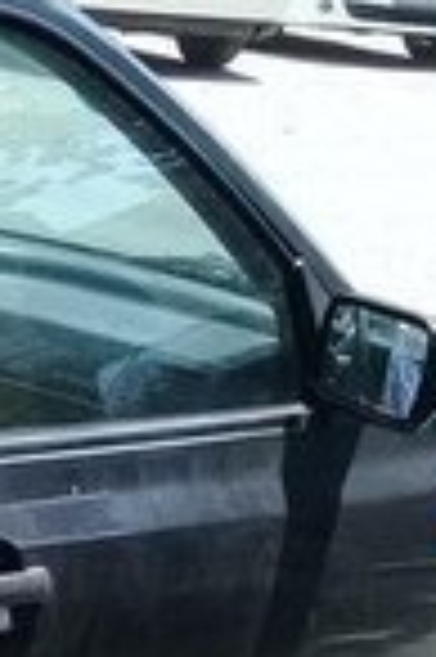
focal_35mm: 146
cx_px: -751
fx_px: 2658
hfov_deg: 8.3
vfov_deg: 13.9
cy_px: 601
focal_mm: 3.3
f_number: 2.2
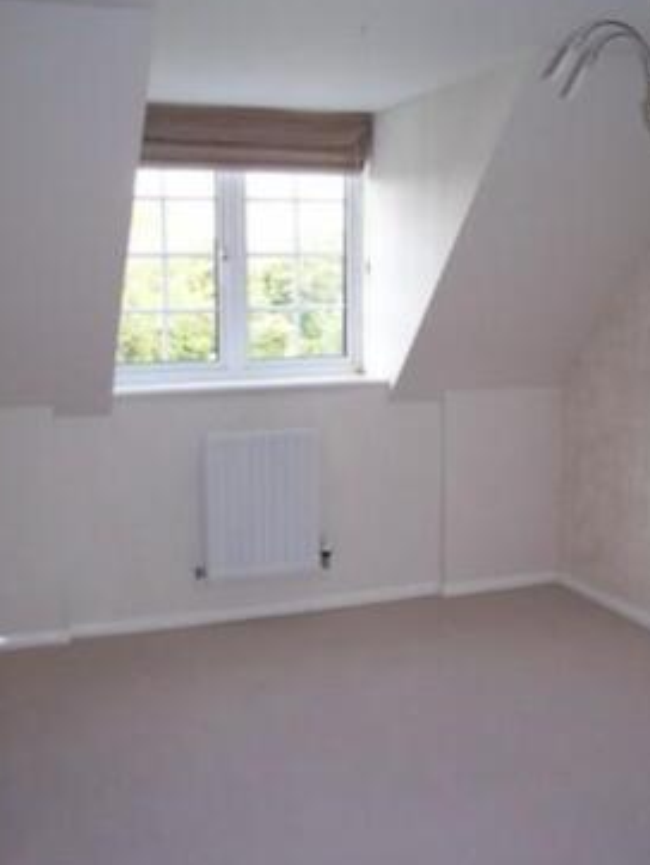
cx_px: 370
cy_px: 453
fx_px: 1025
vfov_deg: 45.7
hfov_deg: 35.1
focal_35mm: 41
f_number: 2.7
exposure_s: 1/112
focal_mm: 5.6
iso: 140
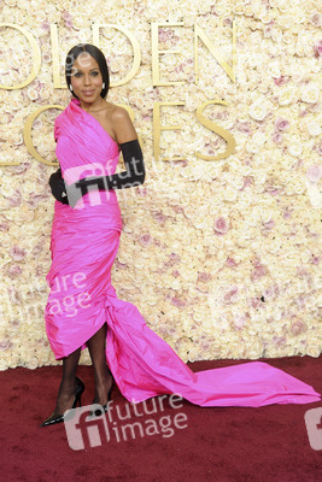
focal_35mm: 56
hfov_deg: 24.2
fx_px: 751
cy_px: 241
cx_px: 161
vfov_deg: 35.6
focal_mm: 56
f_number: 11
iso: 1000
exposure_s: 1/250
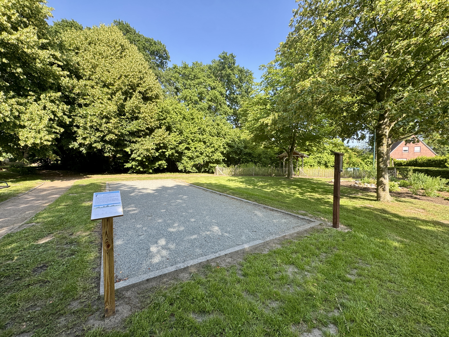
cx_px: 224
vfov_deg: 85.7
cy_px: 168
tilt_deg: -1.6
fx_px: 182
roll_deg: -0.5
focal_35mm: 14
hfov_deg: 102.1
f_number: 2.2
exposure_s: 1/343
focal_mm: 2.22
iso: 40
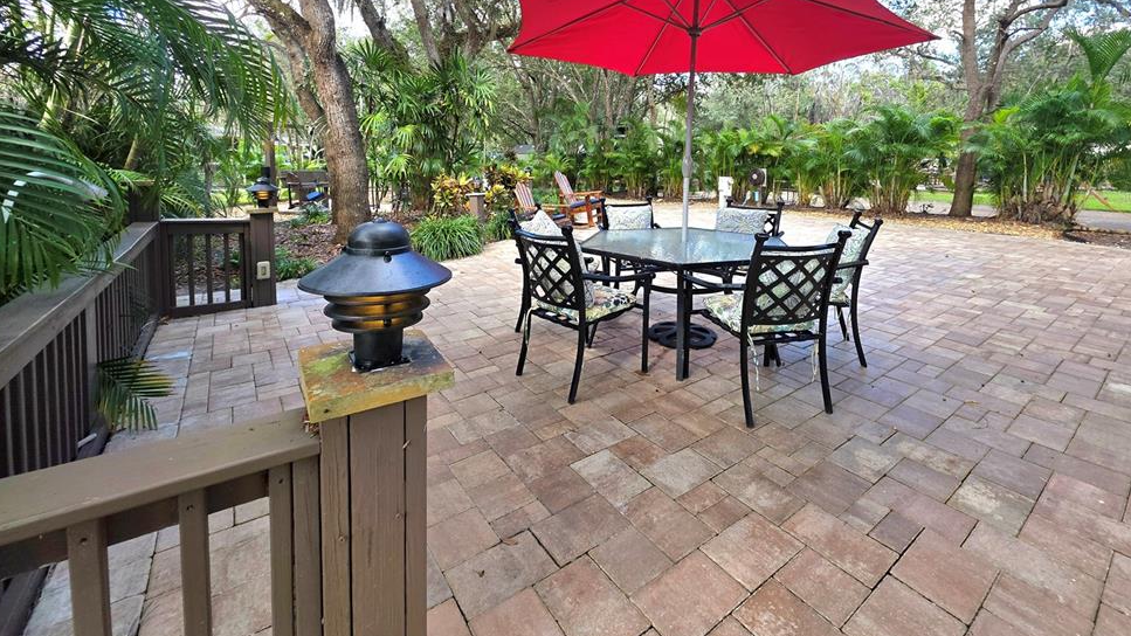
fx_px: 450
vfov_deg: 67.9
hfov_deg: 102.9
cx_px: 589
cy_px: 195
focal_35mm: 15
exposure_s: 1/120
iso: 25
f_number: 1.9
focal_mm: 2.2
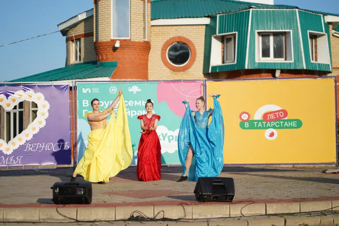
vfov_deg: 16.1
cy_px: 113
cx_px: 170
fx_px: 800
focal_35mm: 85
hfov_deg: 23.9
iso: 200
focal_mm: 85
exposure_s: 1/8000
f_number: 1.8
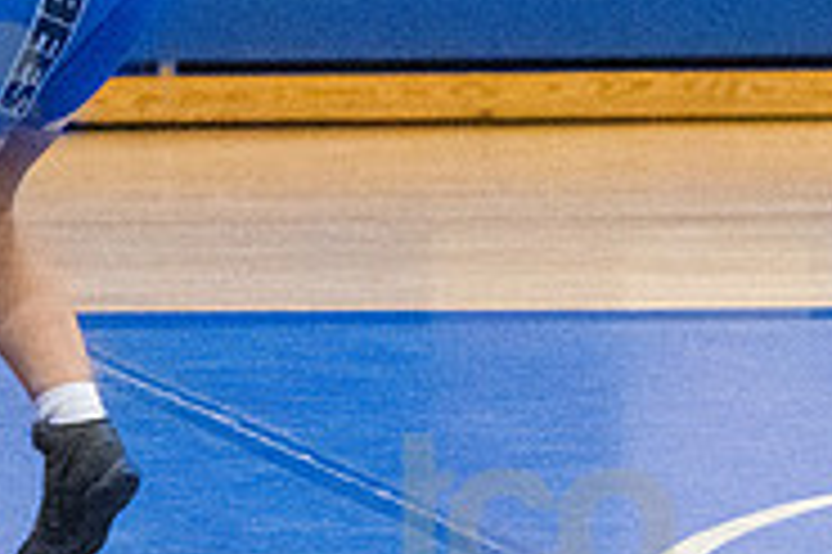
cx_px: -99
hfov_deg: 4.2
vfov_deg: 2.8
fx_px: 11337
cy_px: -36
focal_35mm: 491
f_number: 4.5
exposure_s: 1/1600
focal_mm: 105
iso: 10000
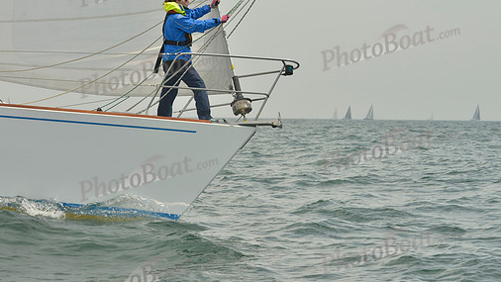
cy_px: 110
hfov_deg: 13.8
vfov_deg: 7.8
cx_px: 270
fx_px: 2073
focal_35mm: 156
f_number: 13
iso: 560
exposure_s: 1/1250
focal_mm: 130
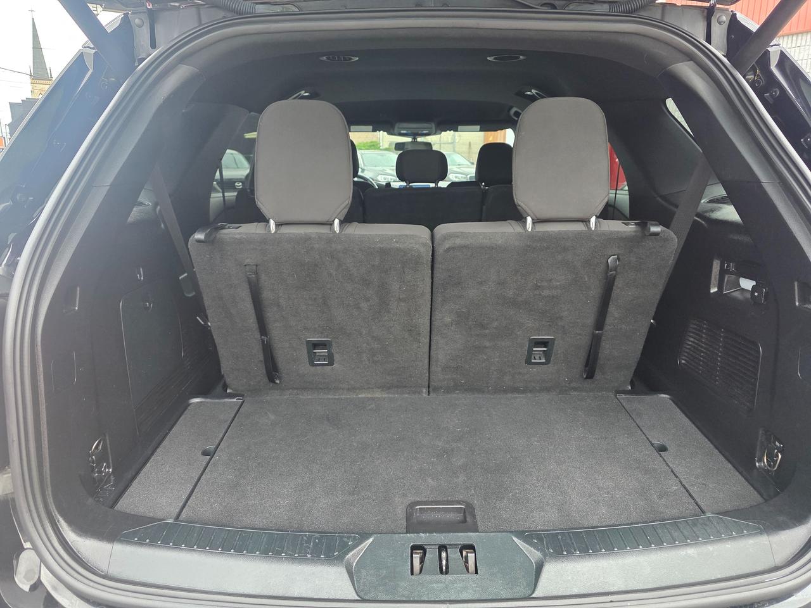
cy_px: 304
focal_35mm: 23
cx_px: 406
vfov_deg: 58.9
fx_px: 539
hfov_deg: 73.9
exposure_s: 1/120
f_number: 1.7
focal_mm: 6.3
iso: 400
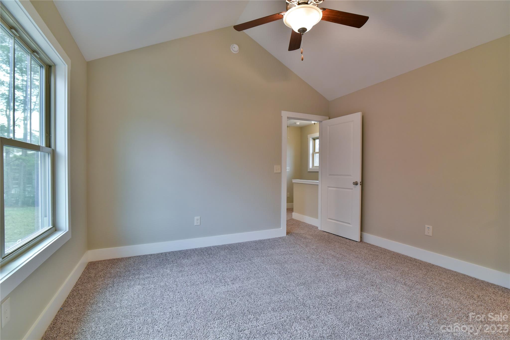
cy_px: 170
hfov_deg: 96.7
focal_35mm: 16
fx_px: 227
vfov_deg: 73.8
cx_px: 255
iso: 1600
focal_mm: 16
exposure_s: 1/125
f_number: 5.6
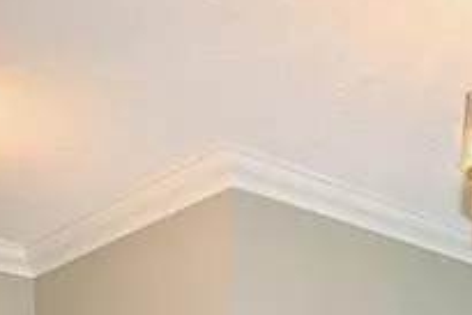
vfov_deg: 14.3
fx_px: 1050
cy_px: 627
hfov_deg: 23.8
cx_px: 516
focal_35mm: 80
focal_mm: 16
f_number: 6.3
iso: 500
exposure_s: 1/60
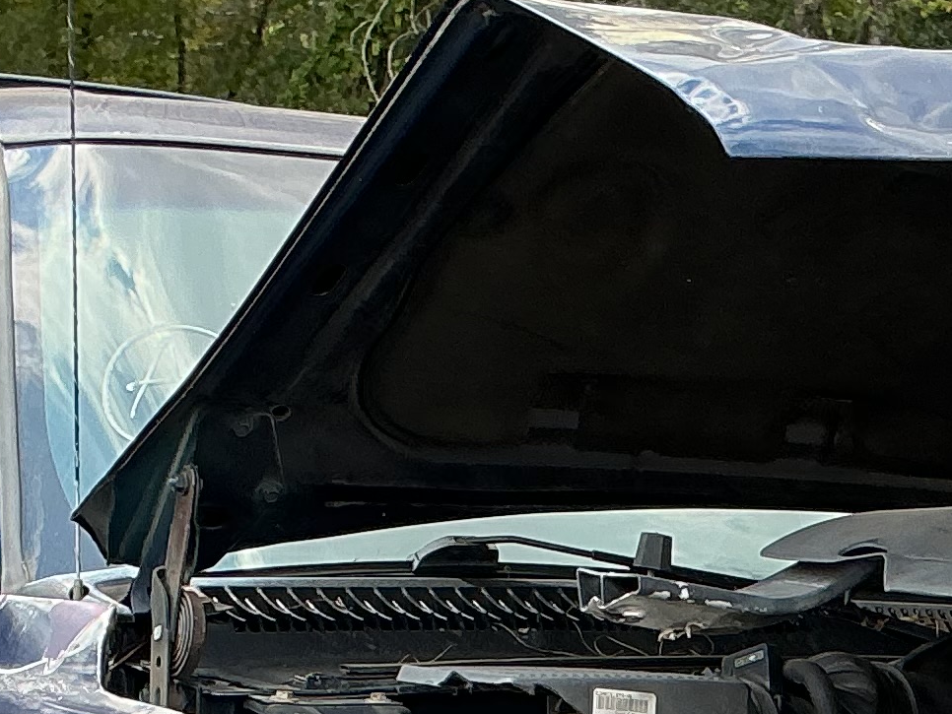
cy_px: 1075
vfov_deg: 11.7
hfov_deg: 16.2
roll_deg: -0.7
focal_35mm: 121
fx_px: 3329
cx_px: 774
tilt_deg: -9.3
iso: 25
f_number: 1.8
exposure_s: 1/257
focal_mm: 3
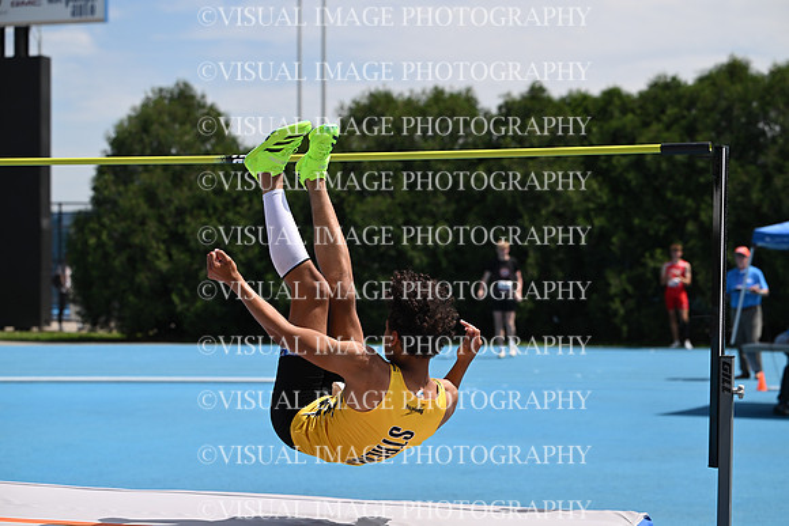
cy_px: 263
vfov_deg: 14.9
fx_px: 2017
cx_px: 394
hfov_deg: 22.1
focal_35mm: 92
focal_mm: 92
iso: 200
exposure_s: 1/2500
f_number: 4.5
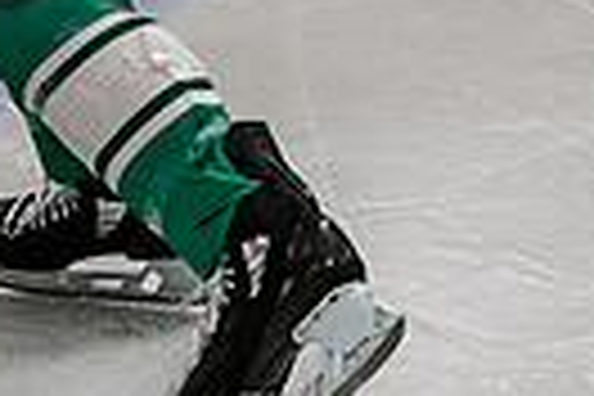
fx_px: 8266
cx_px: -293
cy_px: -453
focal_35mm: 501
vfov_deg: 2.7
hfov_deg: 4.1
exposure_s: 1/800
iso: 2000
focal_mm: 70
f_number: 4
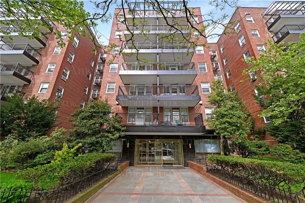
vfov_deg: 81.1
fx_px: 119
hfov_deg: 104.3
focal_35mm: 14
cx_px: 152
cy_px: 102
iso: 140
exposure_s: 1/250
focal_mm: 14
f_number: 5.6
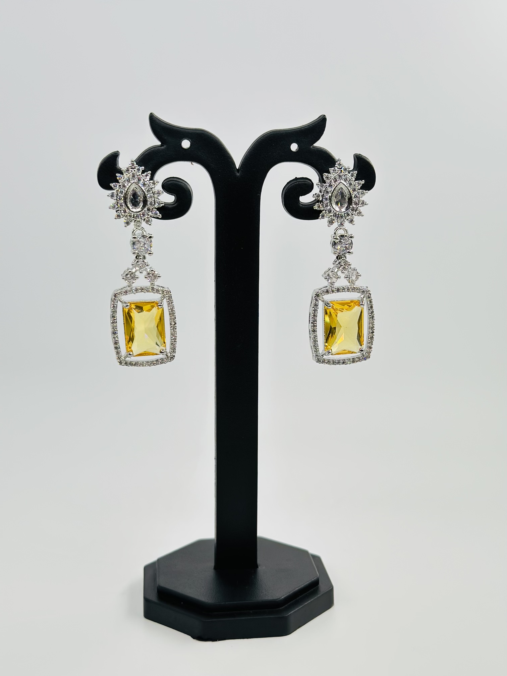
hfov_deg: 30.3
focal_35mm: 48
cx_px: 254
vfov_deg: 39.7
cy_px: 338
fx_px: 937
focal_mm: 6.86
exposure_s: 1/1376
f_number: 1.78
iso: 80
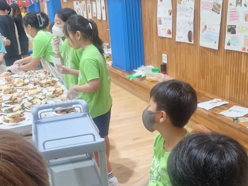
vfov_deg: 30.5
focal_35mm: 47
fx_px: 337
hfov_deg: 40.3
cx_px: 106
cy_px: 134
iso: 320
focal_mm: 5.4
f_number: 1.8
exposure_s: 1/120
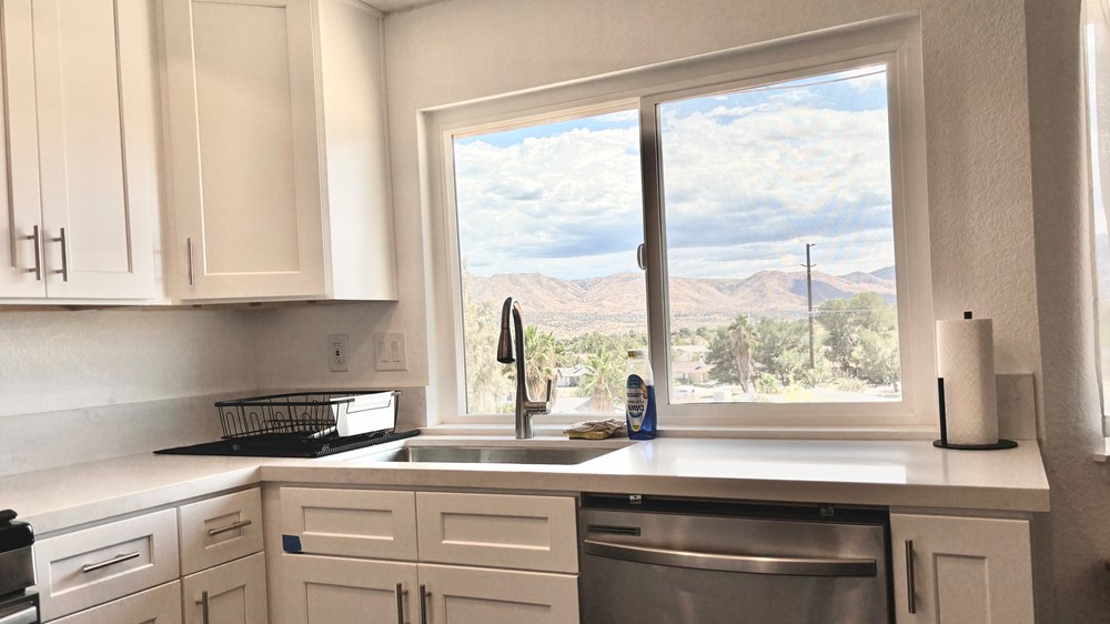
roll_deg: +2.7
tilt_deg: -2.8
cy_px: 373
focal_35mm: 29
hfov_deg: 66.1
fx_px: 853
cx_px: 552
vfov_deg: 40.0
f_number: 1.6
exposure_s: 1/1949
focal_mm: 5.96
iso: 50
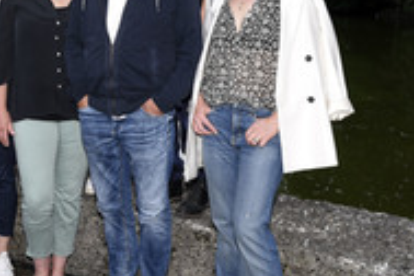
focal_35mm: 74
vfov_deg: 18.4
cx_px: 91
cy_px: 90
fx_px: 851
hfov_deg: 26.9
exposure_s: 1/80
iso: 400
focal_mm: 31
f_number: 6.3
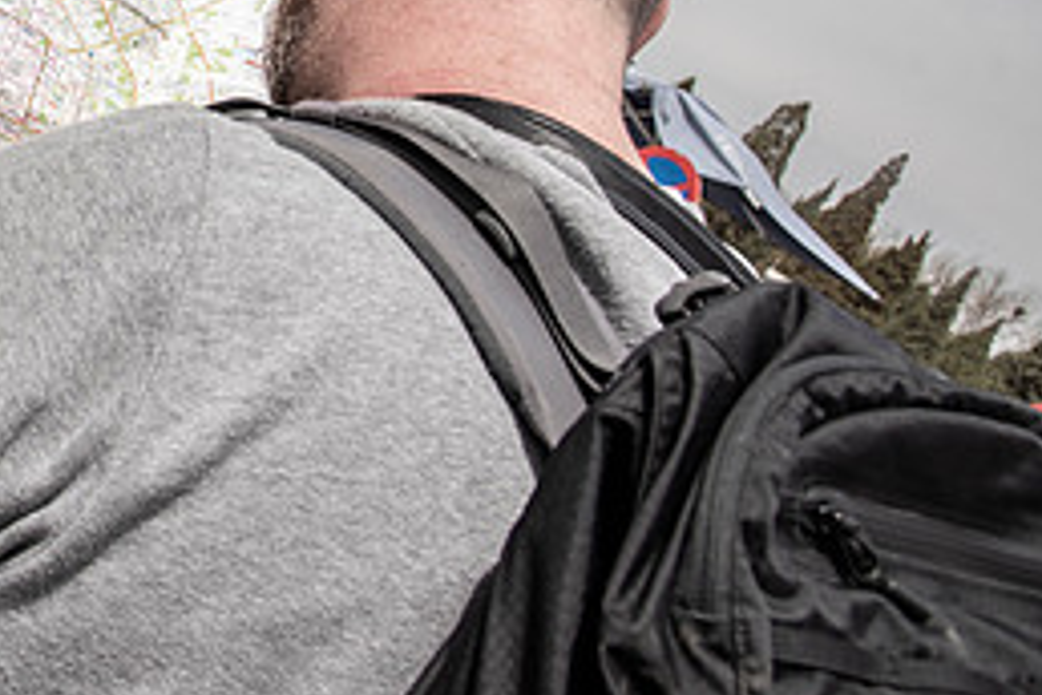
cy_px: 42
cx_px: -93
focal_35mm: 54
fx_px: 1563
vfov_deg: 24.2
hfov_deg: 32.6
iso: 100
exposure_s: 1/400
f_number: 7.1
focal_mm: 24
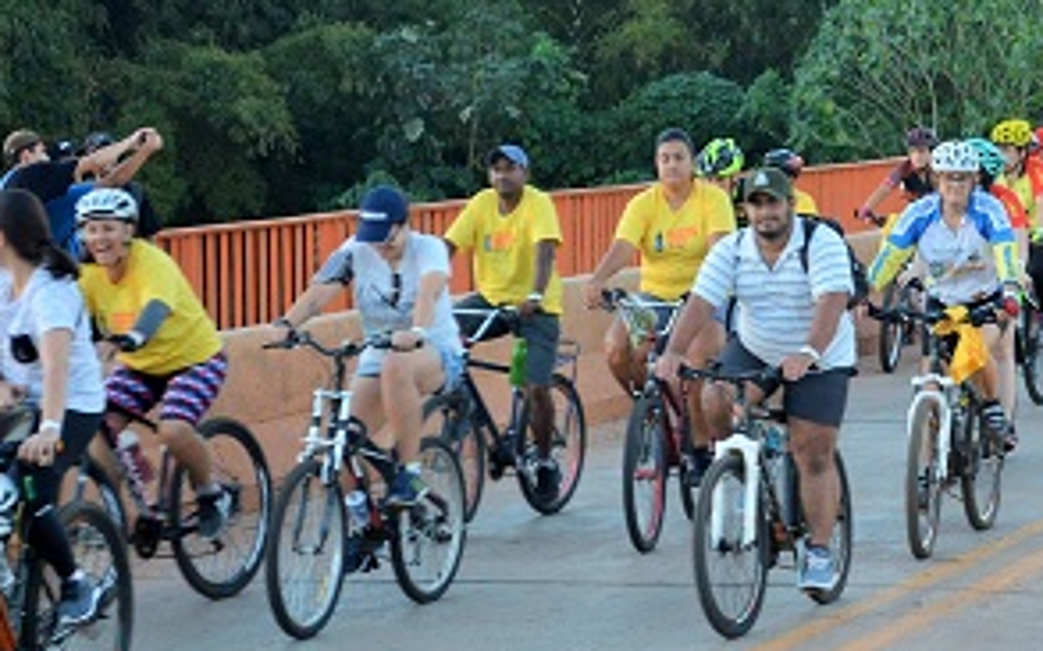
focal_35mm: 141
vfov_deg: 9.3
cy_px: 235
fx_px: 4008
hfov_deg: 14.7
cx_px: 933
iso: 640
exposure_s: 1/60
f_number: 5.3
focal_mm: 45
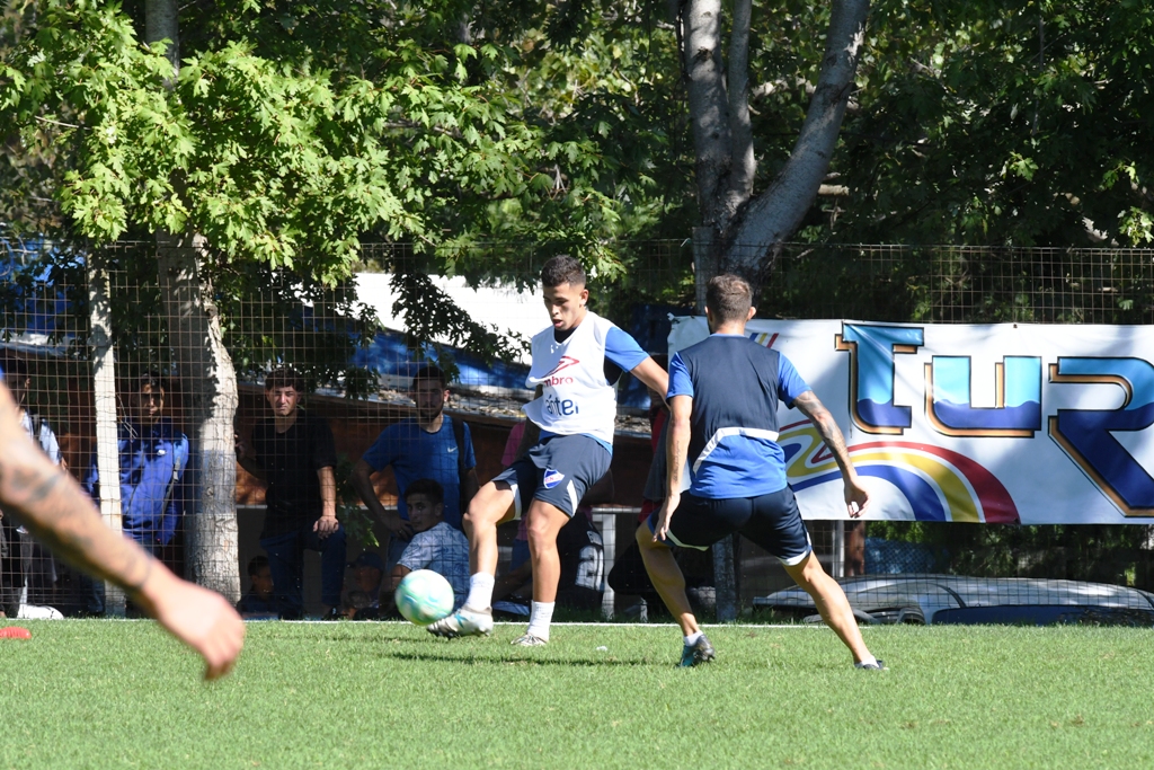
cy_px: 385
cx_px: 577
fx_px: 14426
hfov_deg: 4.6
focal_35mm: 450
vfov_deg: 3.1
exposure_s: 1/640
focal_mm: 300
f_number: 14
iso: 1250
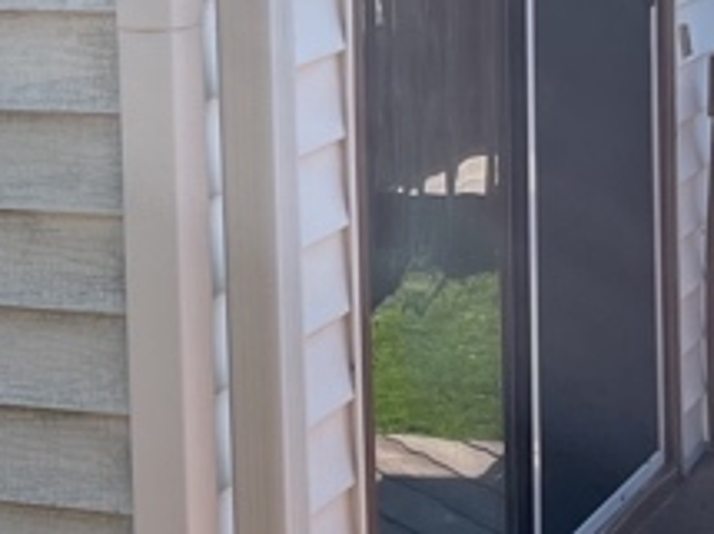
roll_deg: +1.3
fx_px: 2556
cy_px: 36
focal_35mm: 124
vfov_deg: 11.8
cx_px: 193
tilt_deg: -5.6
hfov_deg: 15.8
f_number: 1.6
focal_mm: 5.1
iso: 50
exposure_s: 1/3086
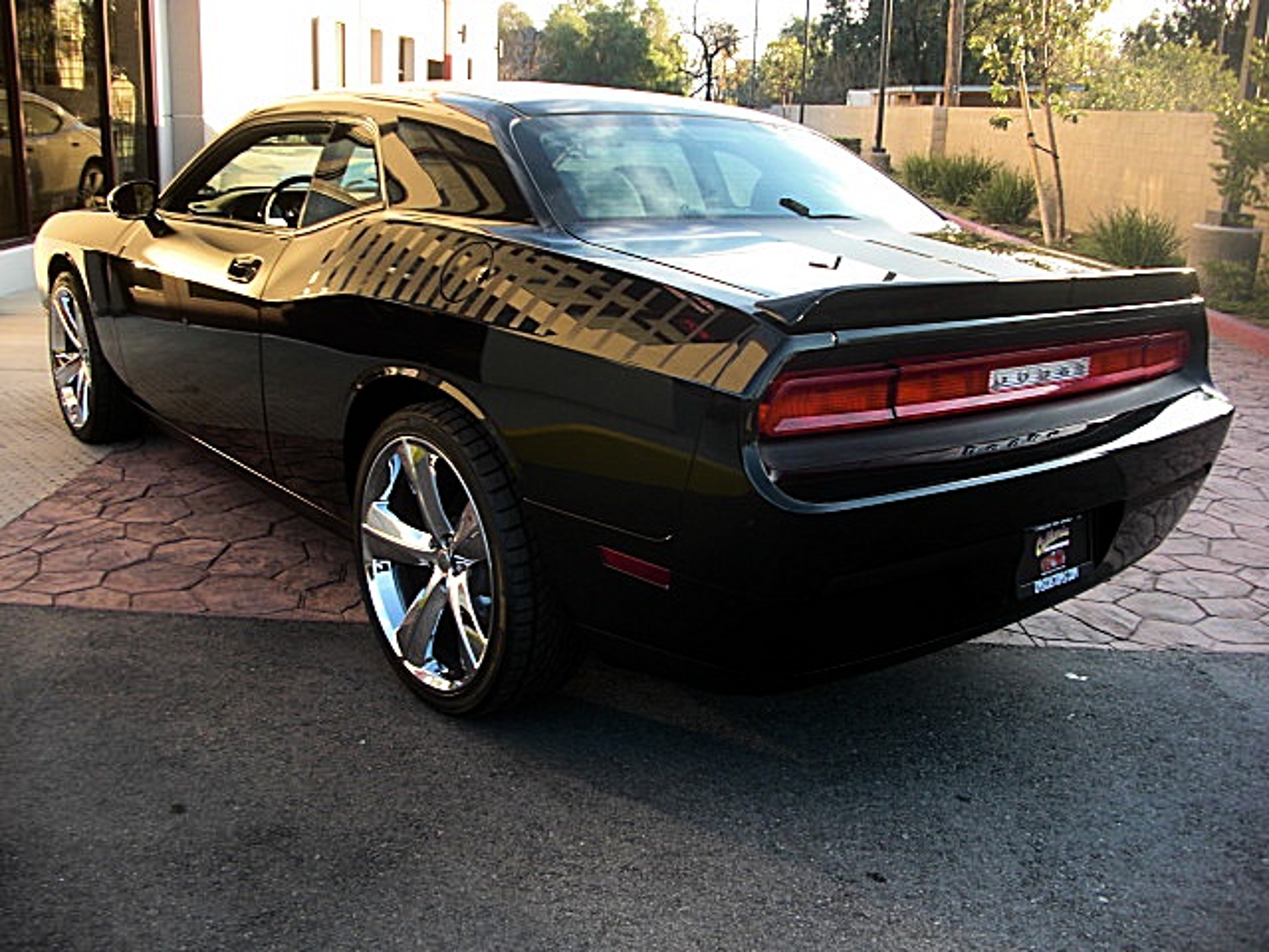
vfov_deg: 39.7
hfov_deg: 51.4
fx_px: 1320
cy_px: 476
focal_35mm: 36
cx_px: 634
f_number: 2.8
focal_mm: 6.3
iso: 50
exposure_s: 1/80
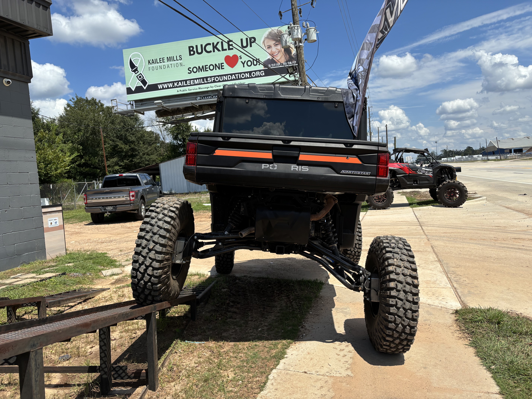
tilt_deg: -1.5
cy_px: 200
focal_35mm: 26
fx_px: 400
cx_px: 266
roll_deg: +3.5
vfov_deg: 53.1
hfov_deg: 67.3
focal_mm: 5.96
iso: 50
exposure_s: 1/3937
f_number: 1.6
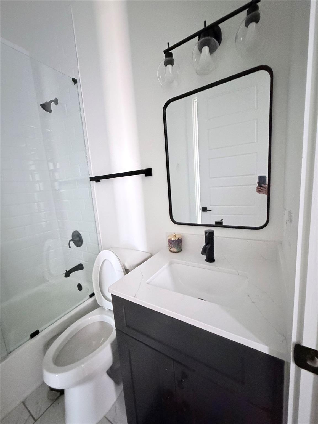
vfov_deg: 102.1
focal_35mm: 14
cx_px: 159
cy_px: 212
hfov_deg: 85.7
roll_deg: +4.6
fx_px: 171
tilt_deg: -8.3
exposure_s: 1/51
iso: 1250
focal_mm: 2.22
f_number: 2.2
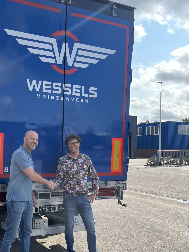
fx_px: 291
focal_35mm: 40
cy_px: 163
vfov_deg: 46.2
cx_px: 46
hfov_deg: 35.1
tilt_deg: -3.0
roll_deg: +0.4
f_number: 1.6
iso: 50
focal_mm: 5.1
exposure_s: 1/1672
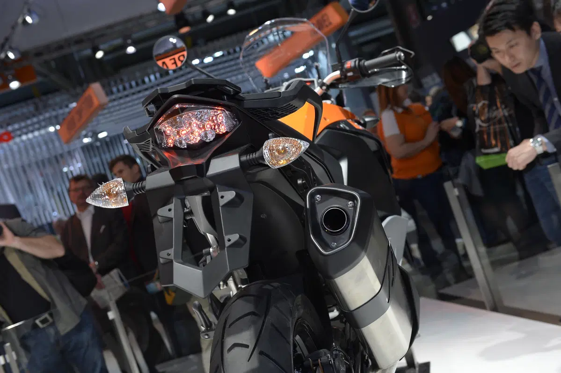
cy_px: 186
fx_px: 778
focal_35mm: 50
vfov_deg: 26.9
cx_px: 280
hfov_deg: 39.6
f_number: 5.6
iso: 1000
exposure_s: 1/200
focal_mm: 50
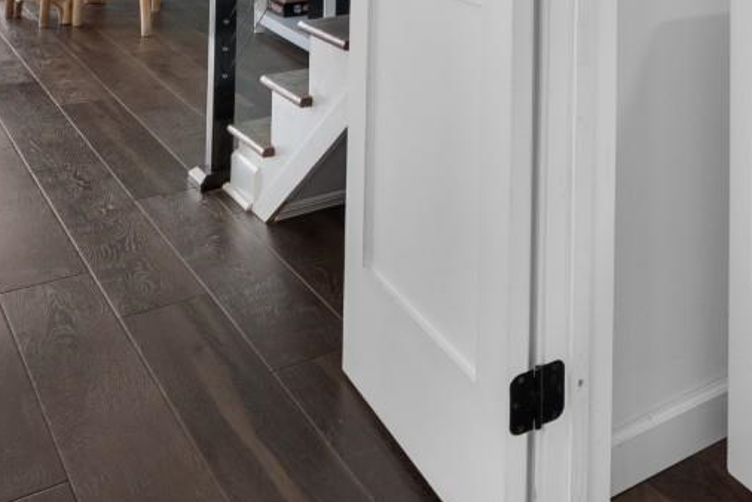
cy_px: -211
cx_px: 806
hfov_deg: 35.7
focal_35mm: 48
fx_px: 1003
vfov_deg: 23.5
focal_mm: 10
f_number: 4.5
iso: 100
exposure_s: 1/15
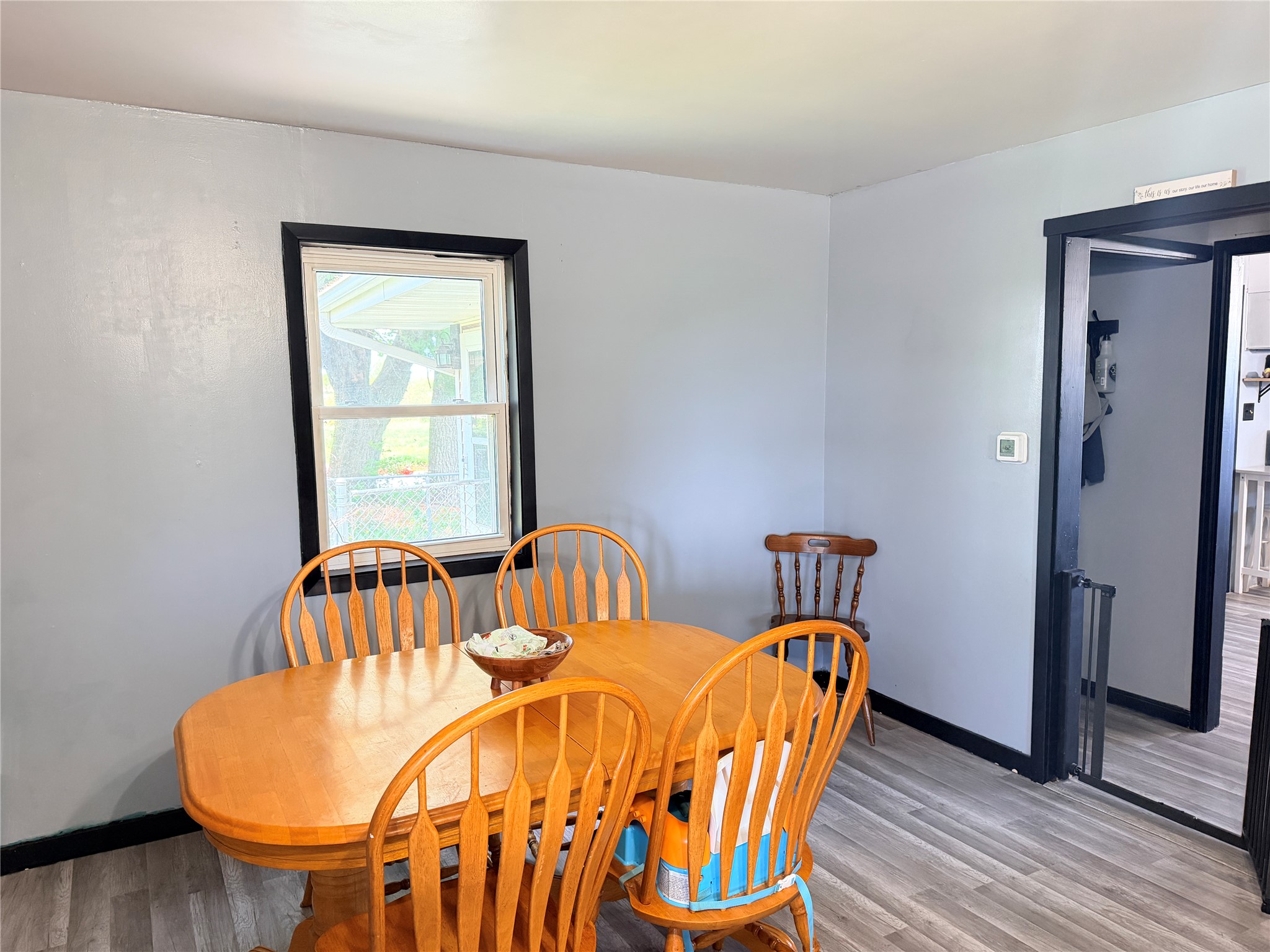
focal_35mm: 24
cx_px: 635
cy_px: 476
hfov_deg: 71.6
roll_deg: +0.7
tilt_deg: -5.8
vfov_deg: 56.8
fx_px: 881
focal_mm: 6.76
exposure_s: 1/60
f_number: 1.78
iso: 640
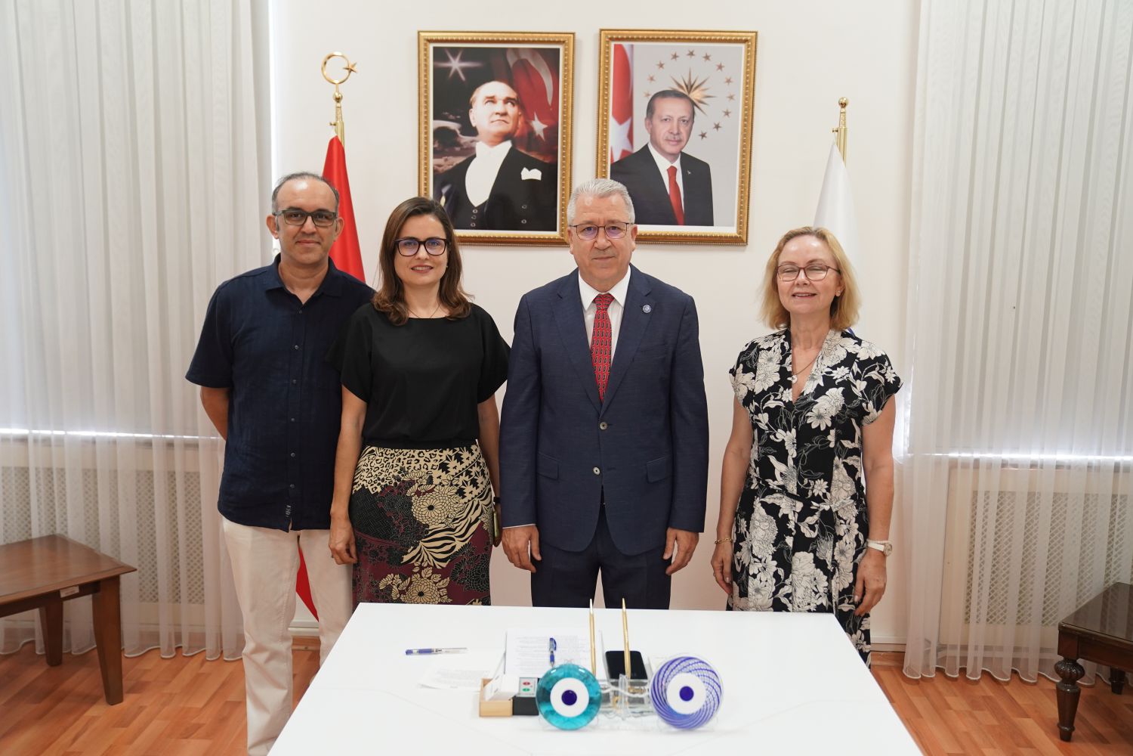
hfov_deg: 57.2
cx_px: 566
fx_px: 1039
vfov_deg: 40.0
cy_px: 378
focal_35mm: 33
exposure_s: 1/125
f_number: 3.2
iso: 1600
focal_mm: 33
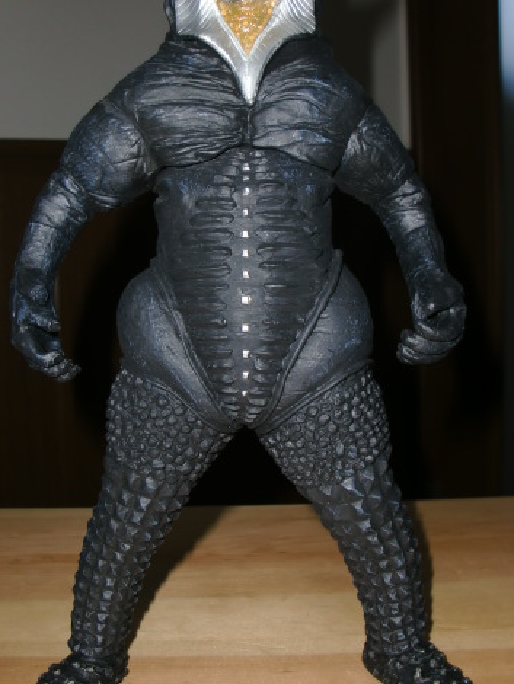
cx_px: 250
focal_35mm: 49
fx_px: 969
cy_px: 301
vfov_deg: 38.8
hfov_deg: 29.7
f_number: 7.9
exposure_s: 1/30
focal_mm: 6.3
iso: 64
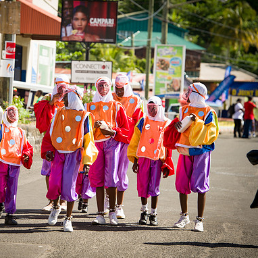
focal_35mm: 174
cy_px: 130
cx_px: 68
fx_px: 1467
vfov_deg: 10.0
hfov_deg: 10.0
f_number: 6.3
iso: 100
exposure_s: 1/250
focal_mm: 135
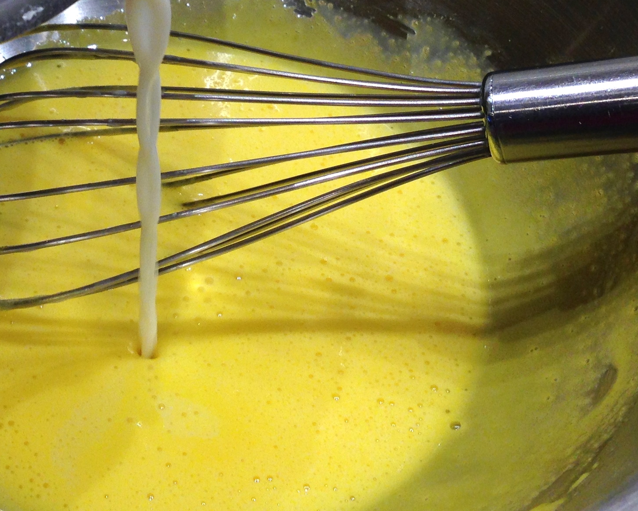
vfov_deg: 20.7
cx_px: 162
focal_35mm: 72
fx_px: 1360
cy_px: 32
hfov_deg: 26.1
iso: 64
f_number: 2.4
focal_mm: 4.12
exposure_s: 1/120
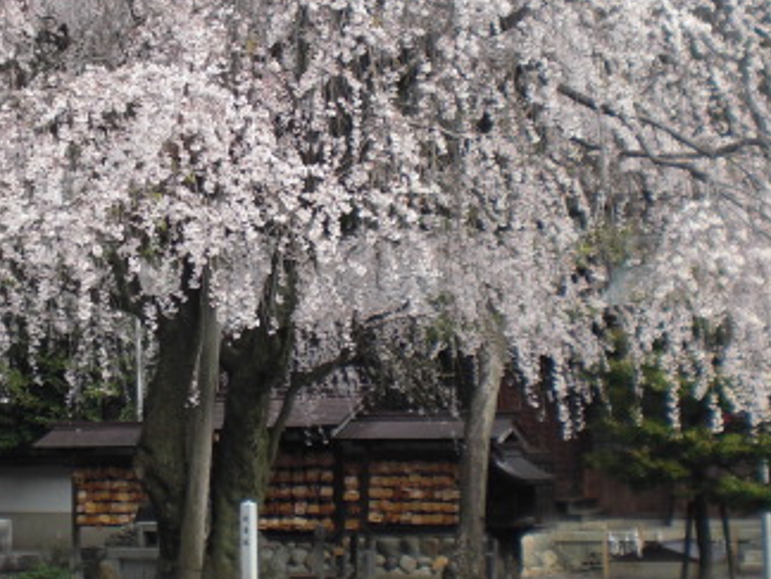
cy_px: 193
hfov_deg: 25.8
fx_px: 1670
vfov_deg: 19.6
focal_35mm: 75
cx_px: 247
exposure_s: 1/200
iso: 64
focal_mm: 6.3
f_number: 3.1
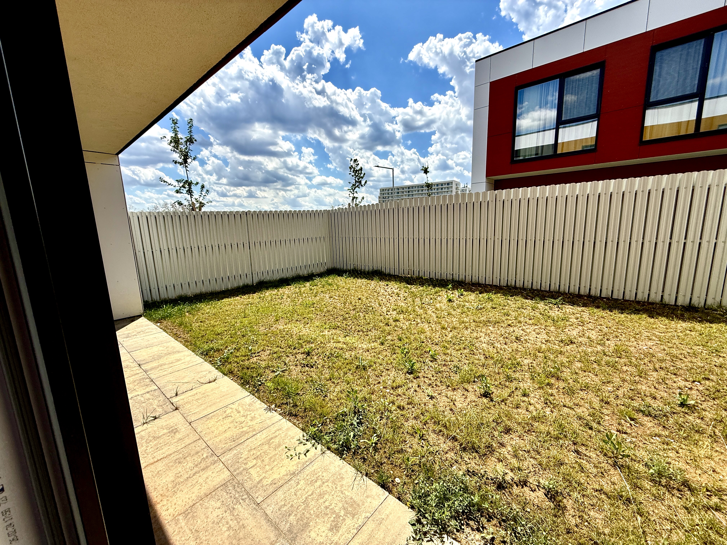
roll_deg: +1.4
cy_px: 272
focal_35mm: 14
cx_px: 364
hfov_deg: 102.1
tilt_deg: -9.2
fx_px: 294
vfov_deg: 85.7
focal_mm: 2.22
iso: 50
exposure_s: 1/2410
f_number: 2.2
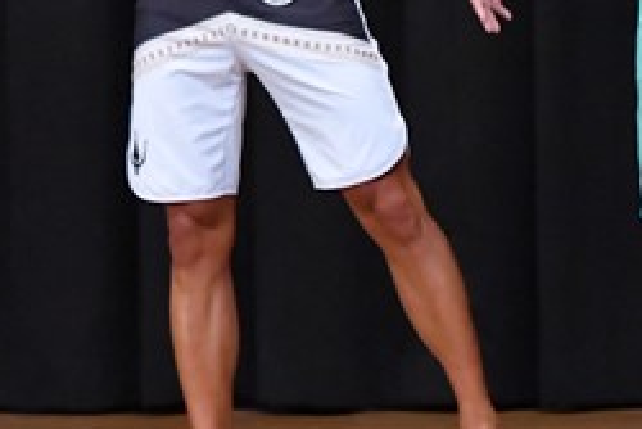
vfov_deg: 2.2
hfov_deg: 3.3
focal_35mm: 626
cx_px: 882
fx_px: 11170
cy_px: -36
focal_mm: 135
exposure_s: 1/400
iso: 8000
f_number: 5.6
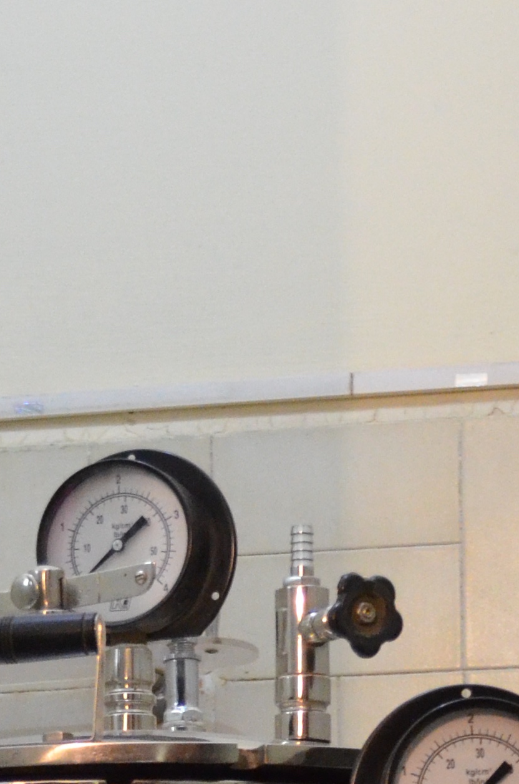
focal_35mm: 153
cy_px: 1348
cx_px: 61
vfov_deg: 12.4
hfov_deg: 8.9
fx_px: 3323
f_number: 4.2
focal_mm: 26
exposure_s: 1/30
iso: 2800
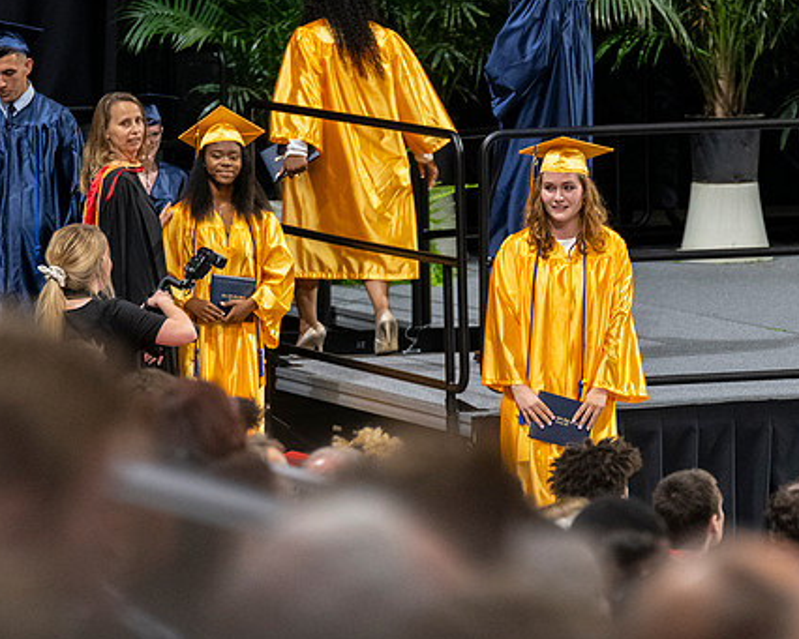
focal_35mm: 364
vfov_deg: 4.3
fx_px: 8610
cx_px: 540
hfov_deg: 5.3
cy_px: 358
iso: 2000
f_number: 4
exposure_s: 1/200
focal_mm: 190
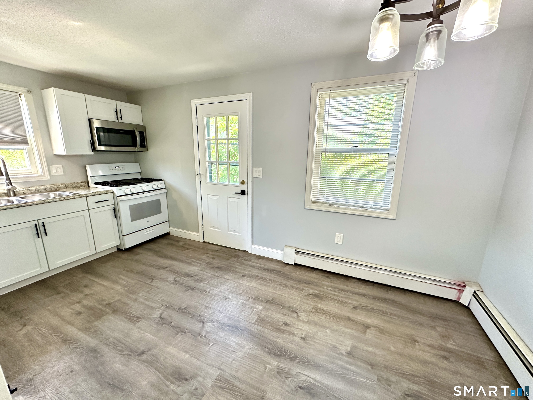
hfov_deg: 102.1
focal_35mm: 14
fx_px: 216
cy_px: 200
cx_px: 266
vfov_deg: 85.7
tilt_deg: -13.3
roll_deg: -0.3
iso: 250
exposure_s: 1/120
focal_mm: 2.22
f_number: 2.2
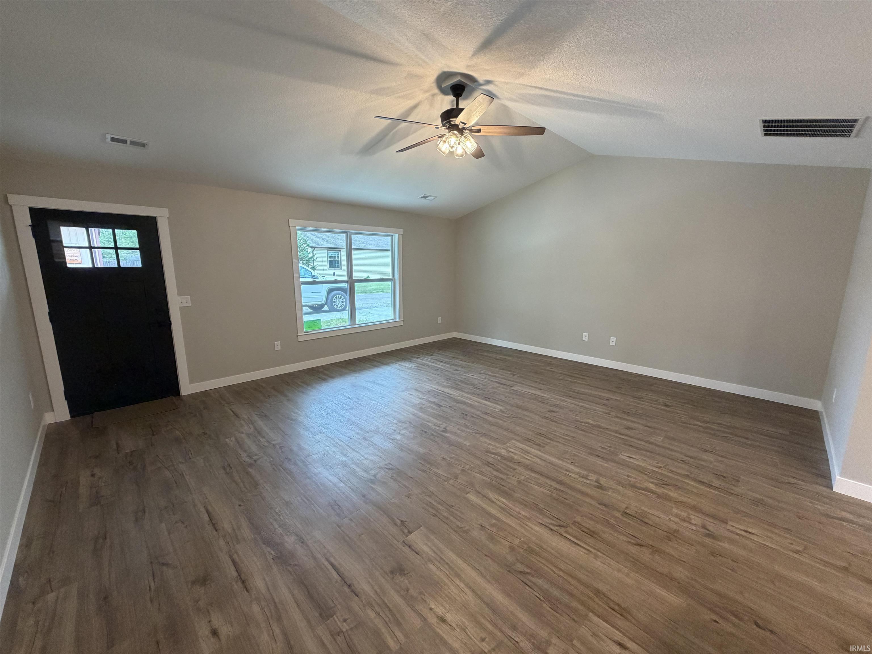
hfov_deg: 102.1
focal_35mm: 14
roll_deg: +0.4
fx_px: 353
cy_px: 327
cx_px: 436
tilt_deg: -10.1
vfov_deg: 85.7
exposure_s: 1/60
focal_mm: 2.22
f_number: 2.2
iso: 250
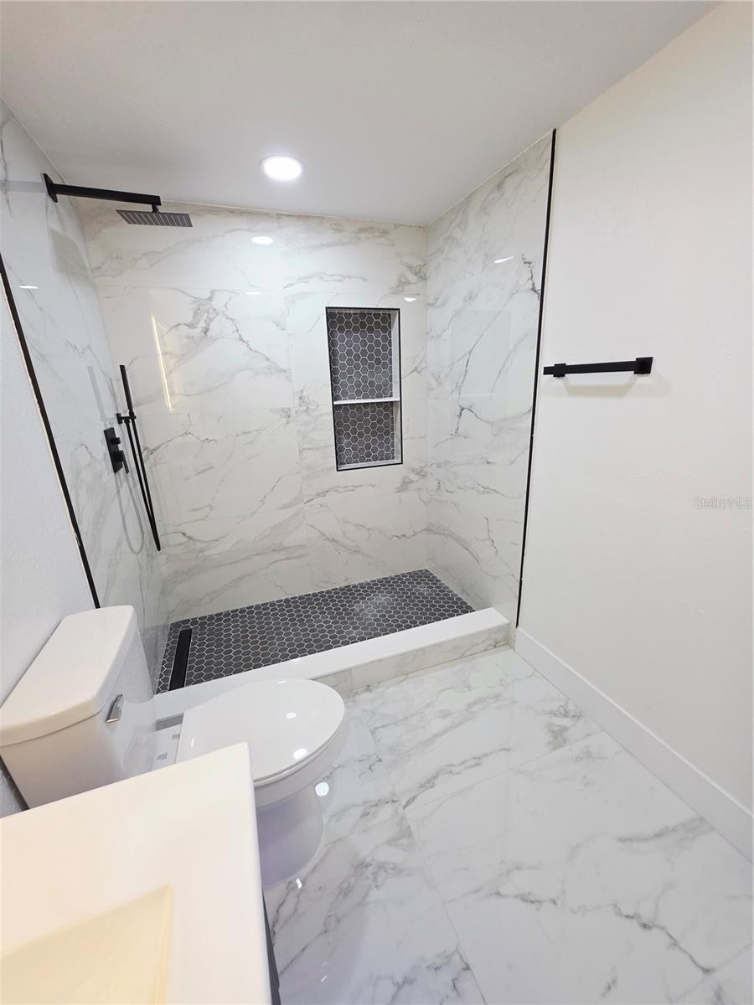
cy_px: 502
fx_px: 378
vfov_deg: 106.2
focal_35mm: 13
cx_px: 377
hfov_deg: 89.9
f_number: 1.9
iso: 200
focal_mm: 2.2
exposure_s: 1/120
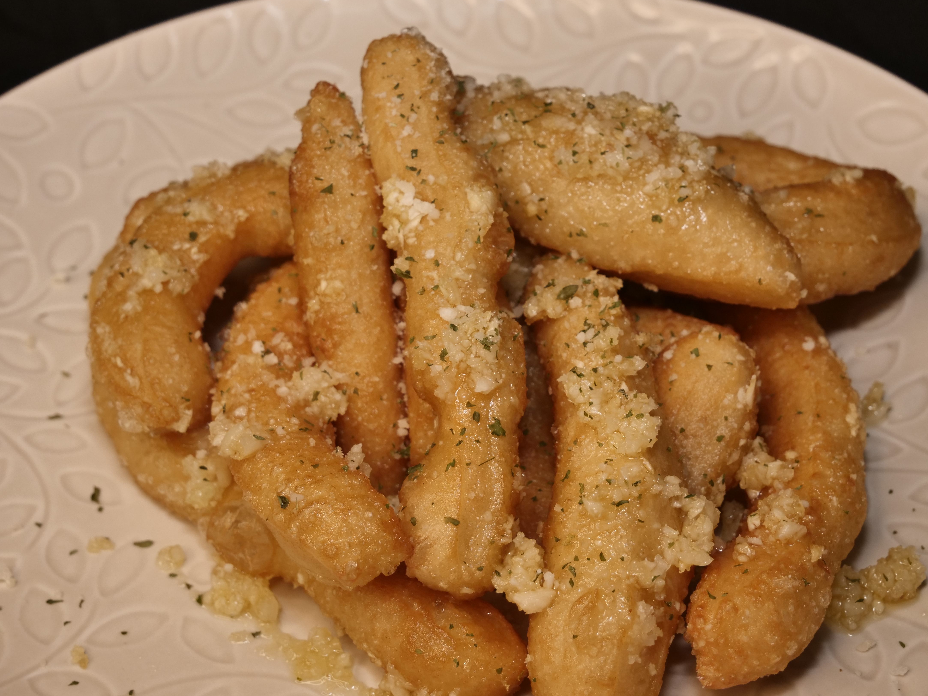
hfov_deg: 24.7
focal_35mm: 79
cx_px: 501
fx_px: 2118
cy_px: 291
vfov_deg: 18.6
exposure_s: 1/400
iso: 400
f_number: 5.1
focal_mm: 33
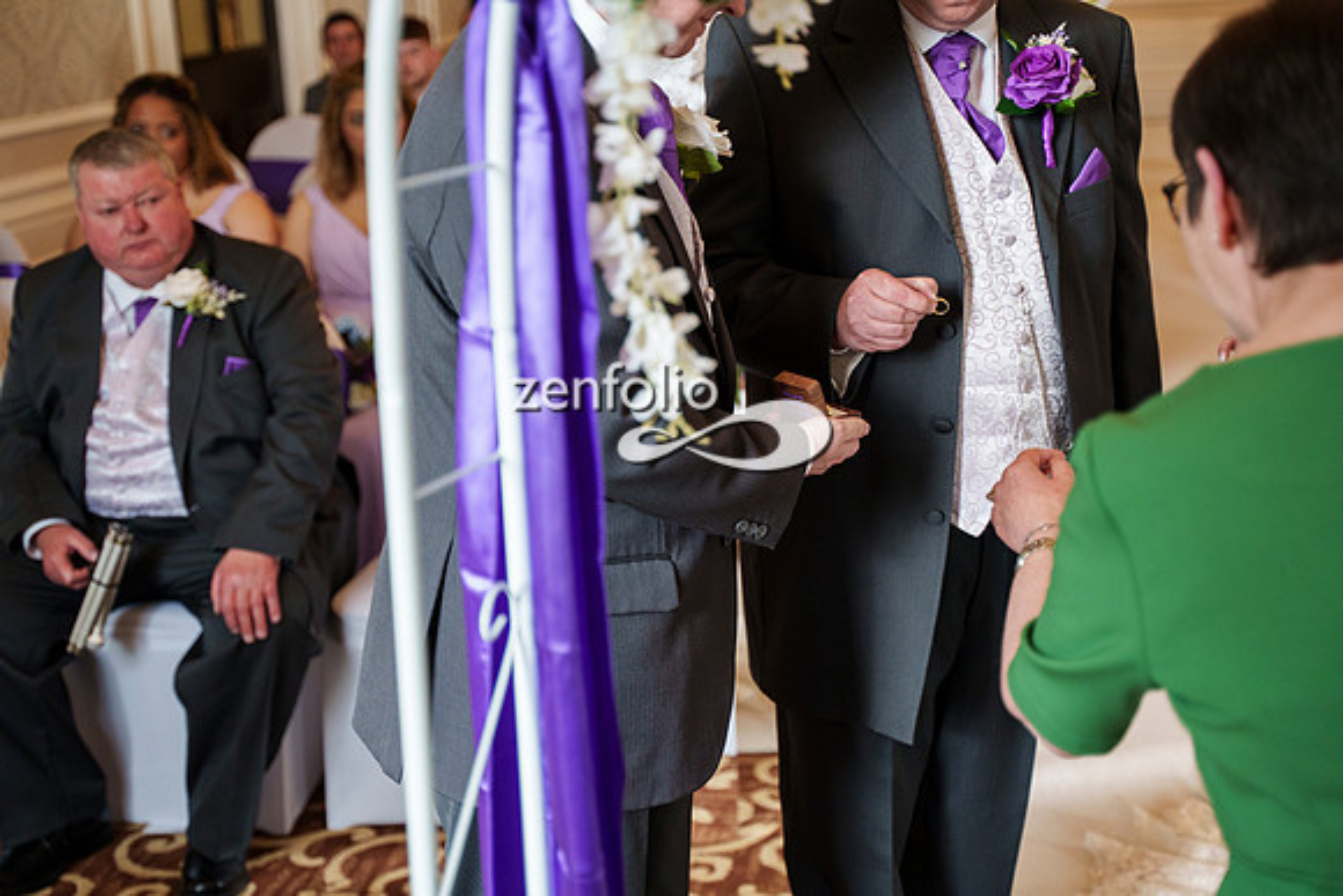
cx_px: 672
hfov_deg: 36.2
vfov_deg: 24.6
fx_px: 2052
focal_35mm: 55
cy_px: 448
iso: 1600
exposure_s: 1/200
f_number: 2.8
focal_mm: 55
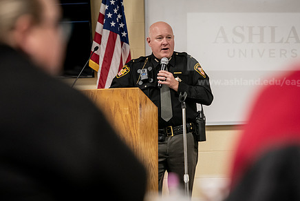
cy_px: 96
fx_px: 1884
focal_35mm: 226
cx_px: 167
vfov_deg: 6.1
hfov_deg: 9.1
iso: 1600
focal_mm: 170
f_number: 3.2
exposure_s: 1/200
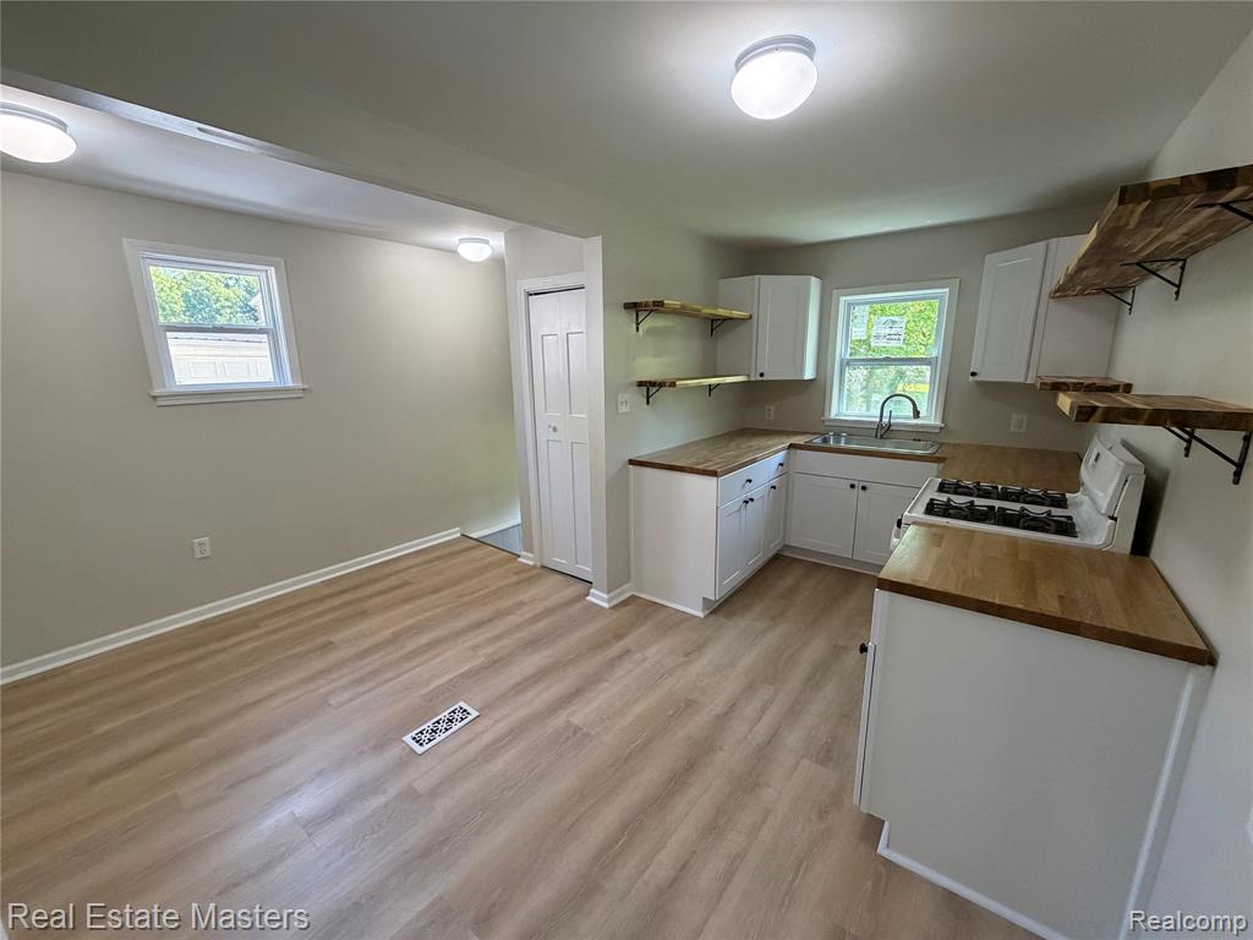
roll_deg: +1.1
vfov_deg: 85.7
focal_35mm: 14
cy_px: 470
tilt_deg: -11.6
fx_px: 507
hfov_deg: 102.1
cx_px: 626
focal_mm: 2.22
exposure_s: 1/120
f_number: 2.2
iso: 320
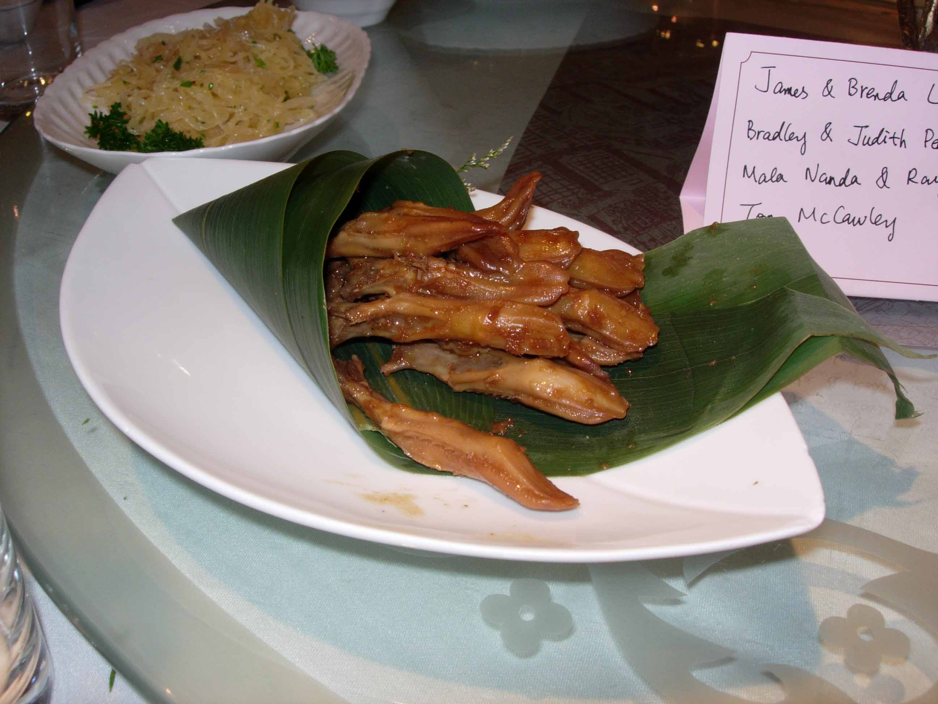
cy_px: 352
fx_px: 1030
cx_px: 469
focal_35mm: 38
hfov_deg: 49.0
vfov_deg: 37.7
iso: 79
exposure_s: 1/32
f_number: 4.8
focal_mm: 7.8
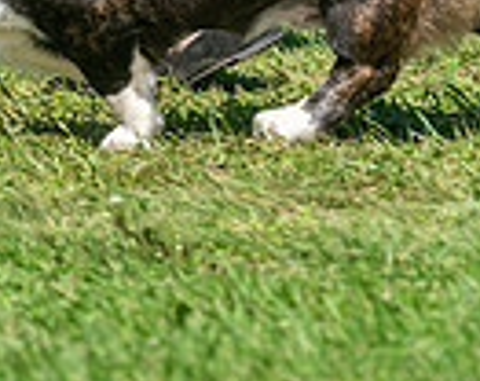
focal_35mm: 939
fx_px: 13300
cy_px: -448
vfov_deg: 1.6
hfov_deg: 2.1
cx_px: -303
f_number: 4
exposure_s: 1/1000
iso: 80
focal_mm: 170
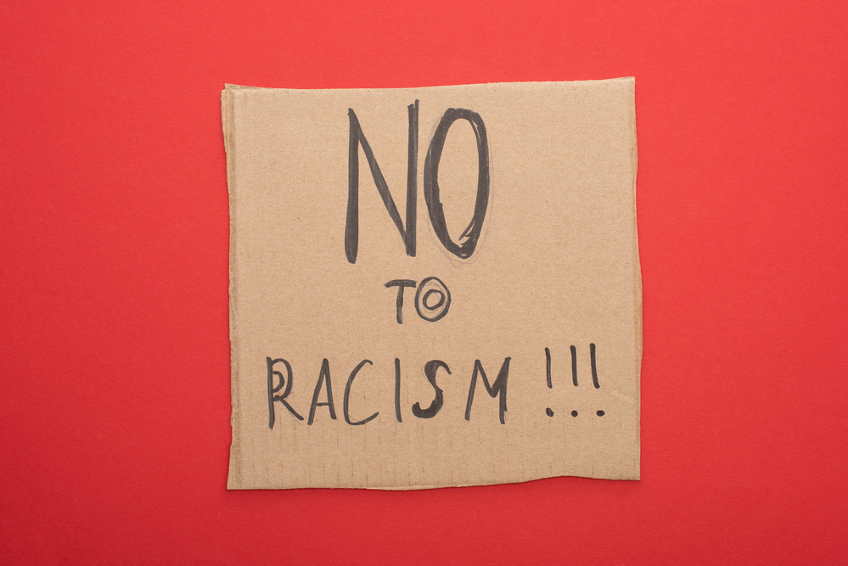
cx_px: 424
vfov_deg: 27.0
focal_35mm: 50
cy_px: 283
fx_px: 1178
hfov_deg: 39.6
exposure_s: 1/160
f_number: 9
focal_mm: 50
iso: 200
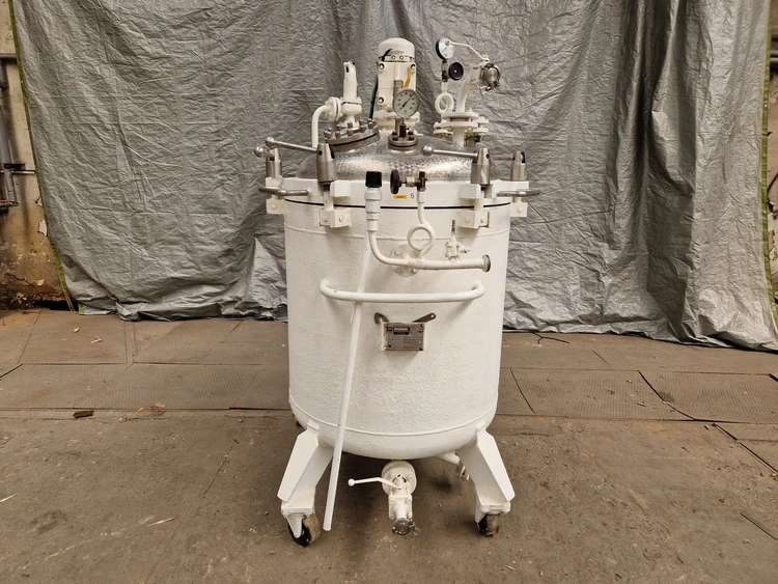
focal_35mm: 23
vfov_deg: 58.9
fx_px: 517
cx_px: 389
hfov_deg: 73.9
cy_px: 292
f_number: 1.8
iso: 50
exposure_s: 1/180
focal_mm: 5.4
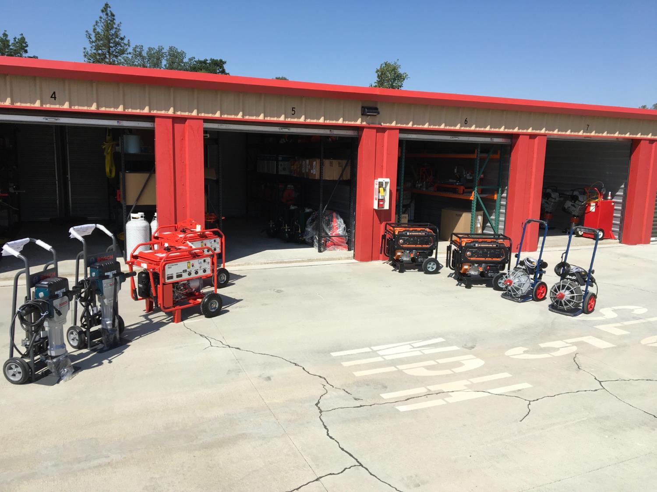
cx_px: 328
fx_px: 550
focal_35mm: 29
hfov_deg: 61.7
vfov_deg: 48.2
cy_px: 246
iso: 25
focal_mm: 4.15
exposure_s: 1/1876
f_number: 2.2
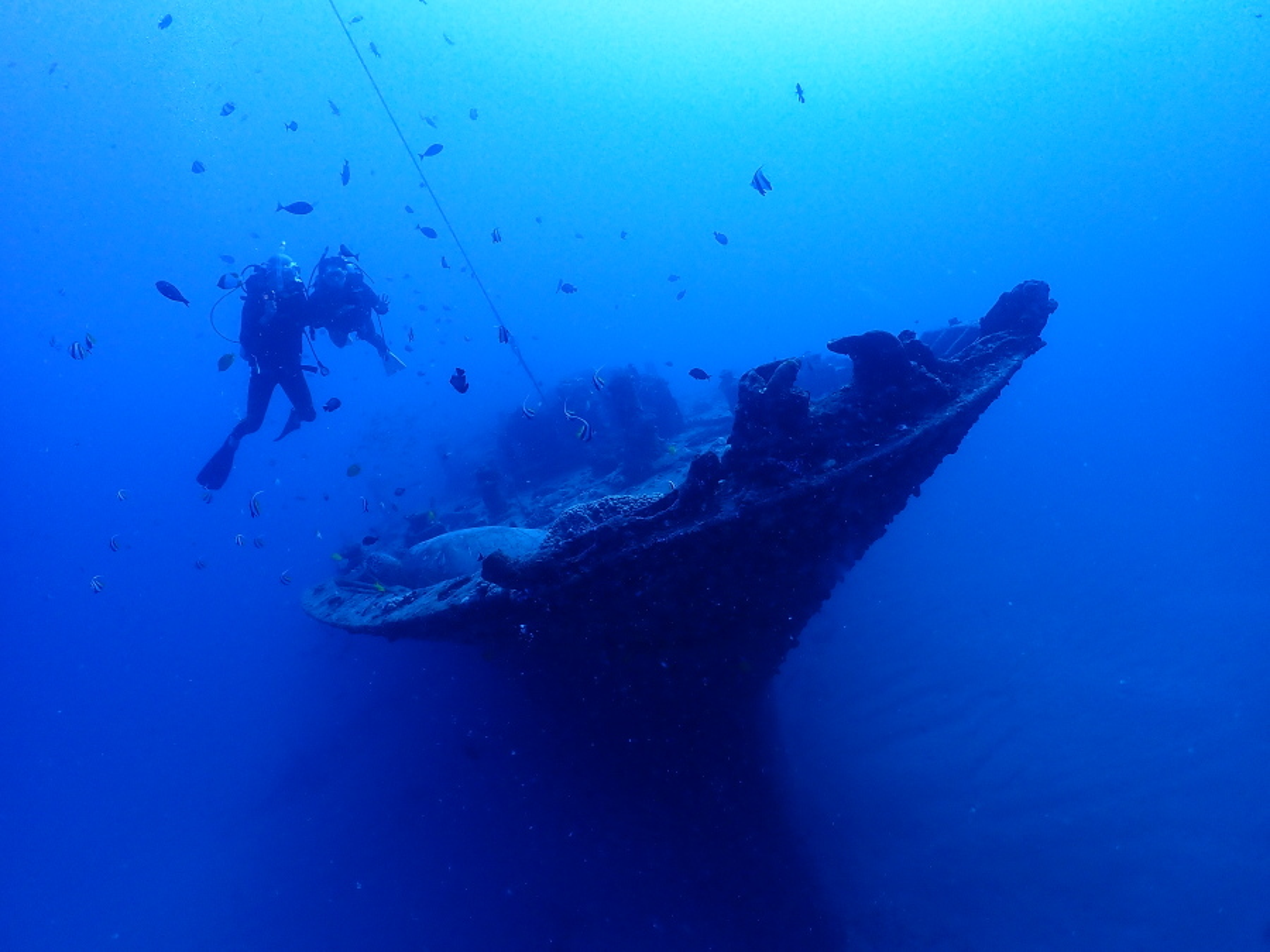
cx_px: 635
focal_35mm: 25
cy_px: 476
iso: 160
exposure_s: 1/125
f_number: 2.8
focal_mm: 4.5
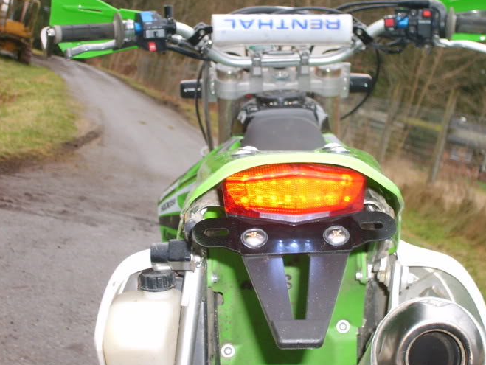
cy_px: 158
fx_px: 1040
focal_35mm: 74
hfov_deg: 26.3
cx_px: 291
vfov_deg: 19.9
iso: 170
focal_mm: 10.3
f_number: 3.6
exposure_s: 1/45
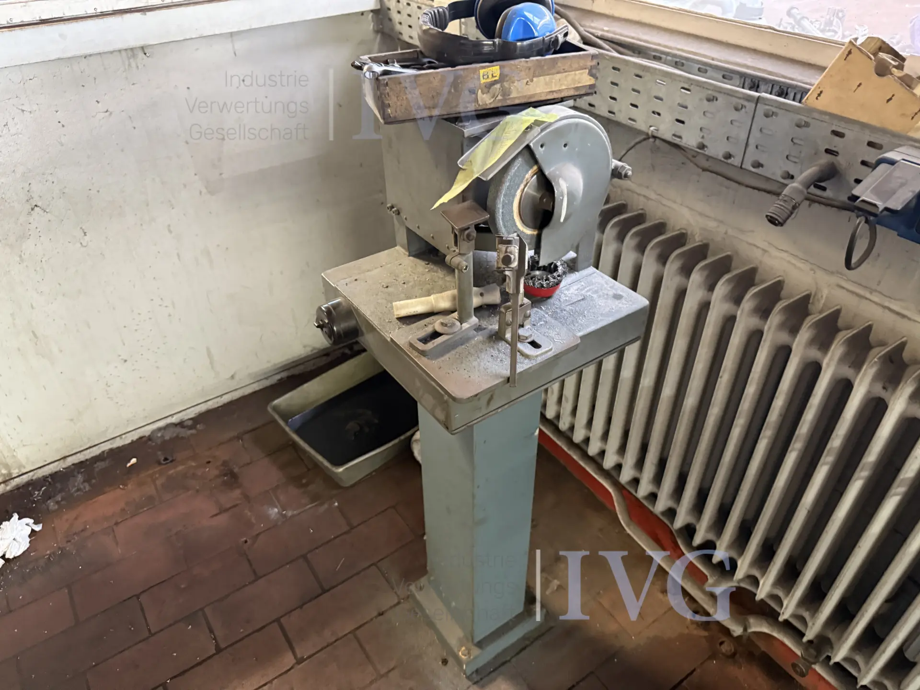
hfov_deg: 71.6
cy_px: 345
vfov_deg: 56.8
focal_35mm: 24
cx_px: 460
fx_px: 638
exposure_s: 1/33
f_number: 1.78
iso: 800
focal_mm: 6.76
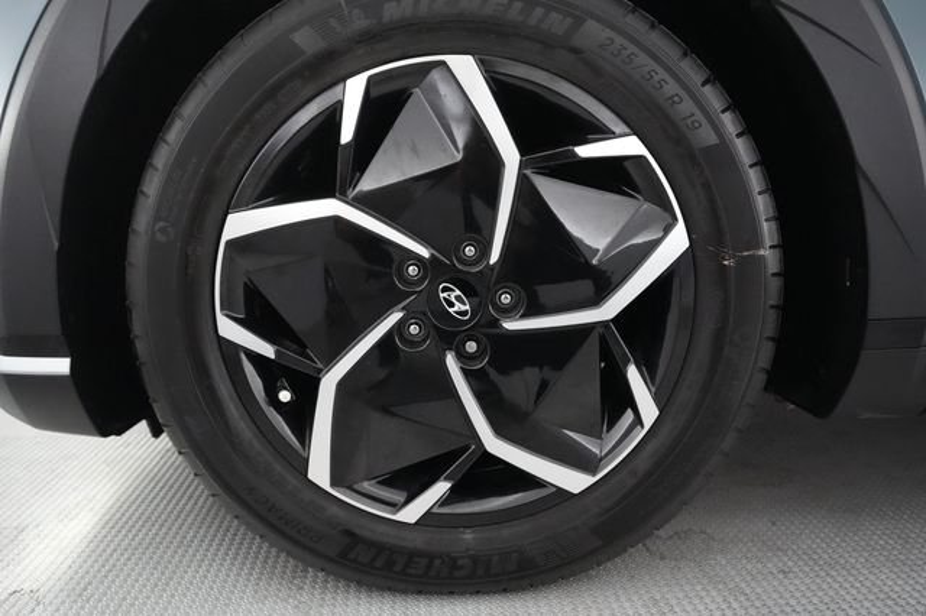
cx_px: 463
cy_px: 308
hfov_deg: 67.4
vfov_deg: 47.9
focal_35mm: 27
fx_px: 694
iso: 16000
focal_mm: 27
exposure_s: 1/250
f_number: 4.5
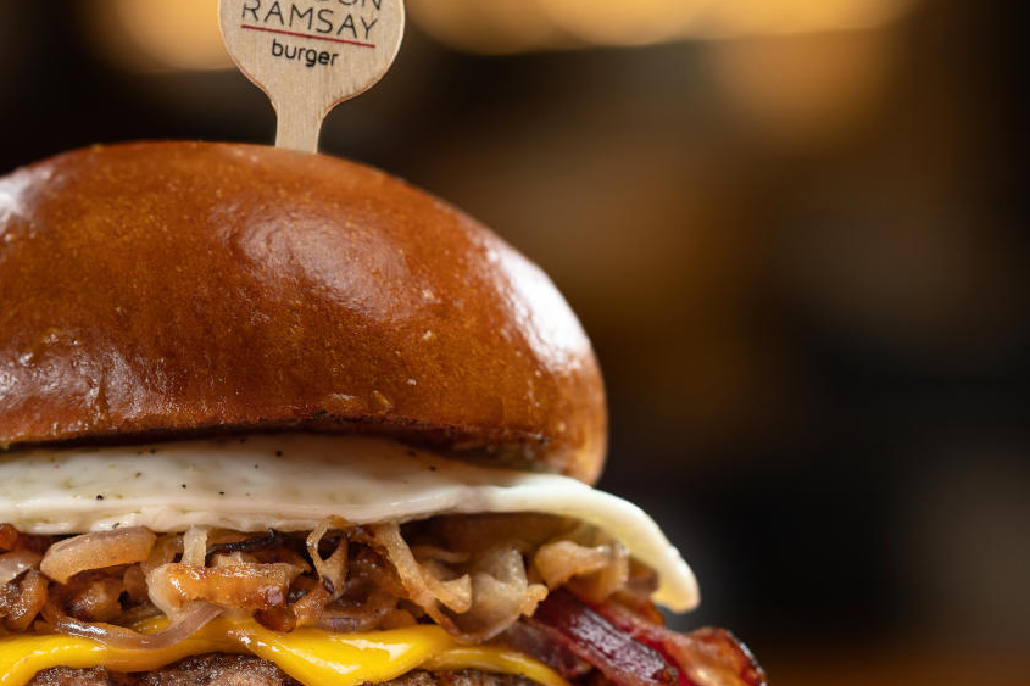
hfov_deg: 11.5
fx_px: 5091
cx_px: 226
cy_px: 479
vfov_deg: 7.7
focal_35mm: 178
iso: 100
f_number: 6.3
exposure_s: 1/1.67
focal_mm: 100
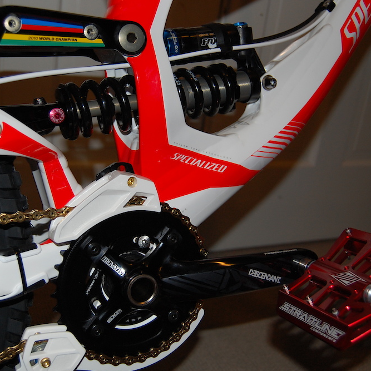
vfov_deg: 39.2
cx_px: 162
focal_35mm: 43
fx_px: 521
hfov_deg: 39.1
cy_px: 185
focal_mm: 22
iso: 400
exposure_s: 1/60
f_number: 3.8
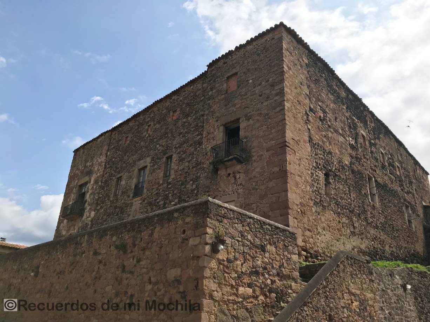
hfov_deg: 63.4
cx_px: 215
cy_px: 161
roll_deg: -3.7
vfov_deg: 49.8
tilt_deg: +25.6
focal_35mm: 28
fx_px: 348
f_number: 1.8
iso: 20
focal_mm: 3.99
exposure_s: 1/2907
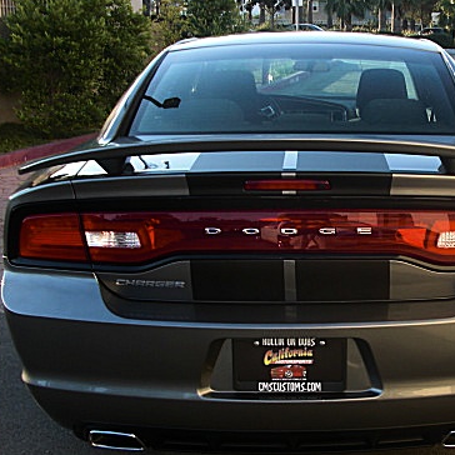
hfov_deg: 29.7
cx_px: 381
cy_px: 249
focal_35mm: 56
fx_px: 833
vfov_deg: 30.5
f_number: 2.8
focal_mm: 6.3
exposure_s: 1/160
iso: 50
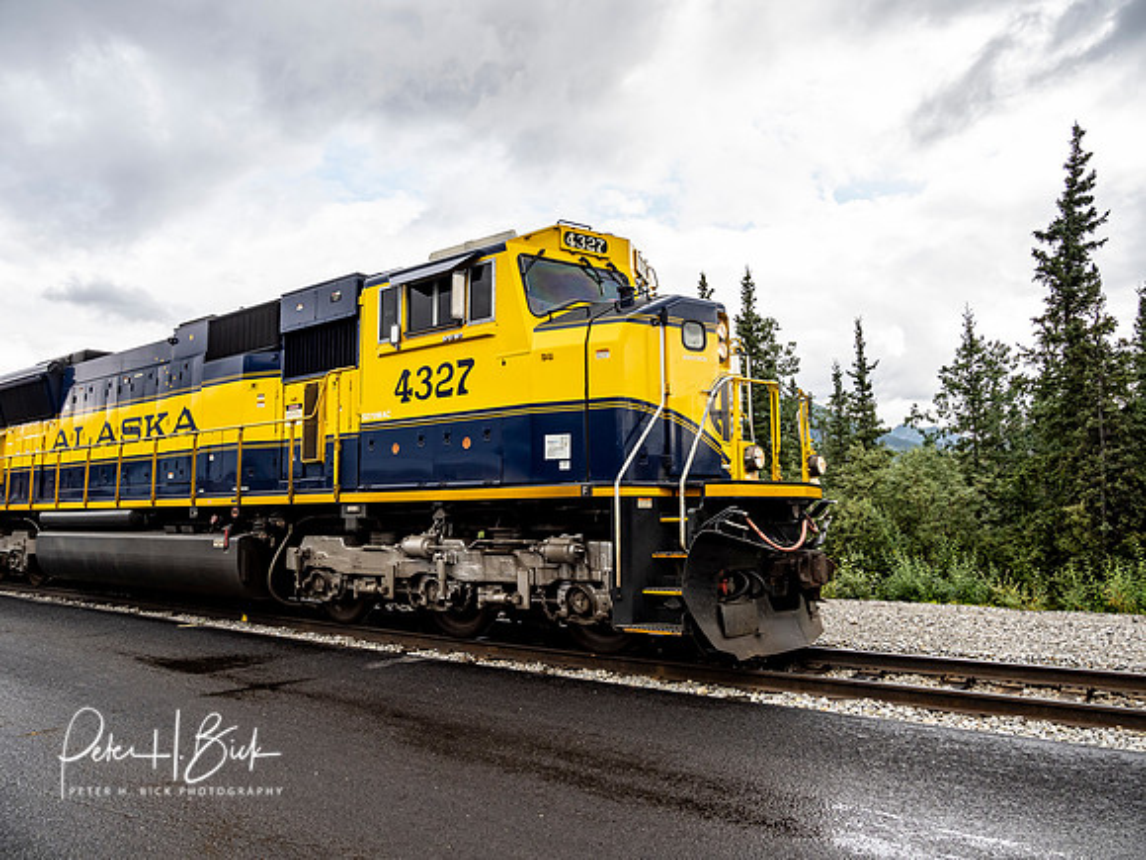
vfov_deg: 56.8
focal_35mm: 24
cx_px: 573
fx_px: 795
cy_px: 430
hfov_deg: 71.6
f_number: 6.3
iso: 400
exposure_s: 1/400
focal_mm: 12
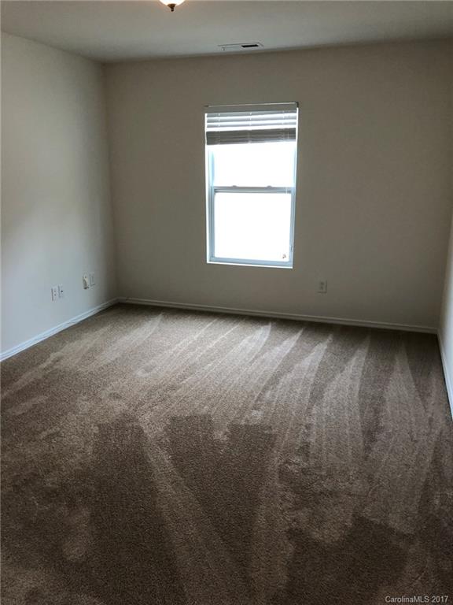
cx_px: 226
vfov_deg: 61.7
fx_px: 506
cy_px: 302
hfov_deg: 48.2
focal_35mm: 29
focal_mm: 3.99
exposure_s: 1/120
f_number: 1.8
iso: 125
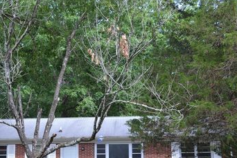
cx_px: 94
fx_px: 375
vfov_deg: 23.6
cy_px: 110
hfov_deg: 34.9
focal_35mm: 57
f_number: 5.6
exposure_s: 1/125
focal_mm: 26
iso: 280
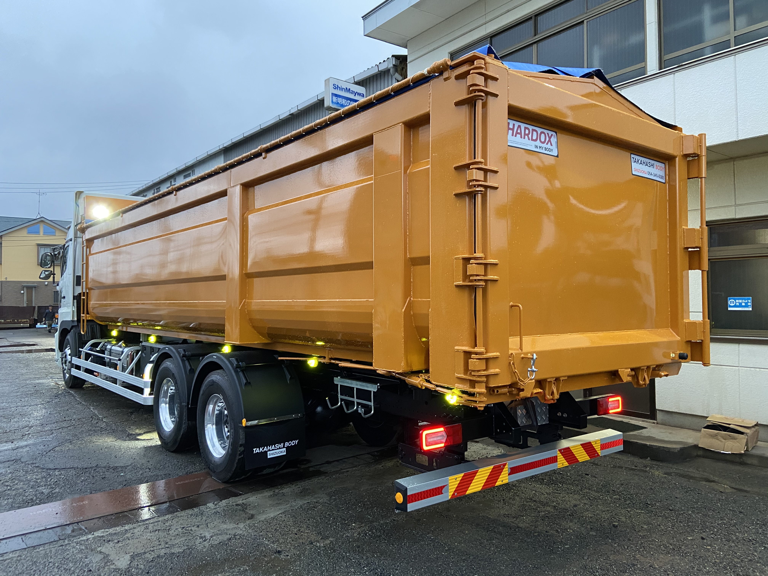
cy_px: 288
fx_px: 577
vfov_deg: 53.1
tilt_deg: +2.0
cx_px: 384
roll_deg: +0.5
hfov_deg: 67.3
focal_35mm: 26
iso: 250
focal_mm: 4.25
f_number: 1.8
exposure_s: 1/60
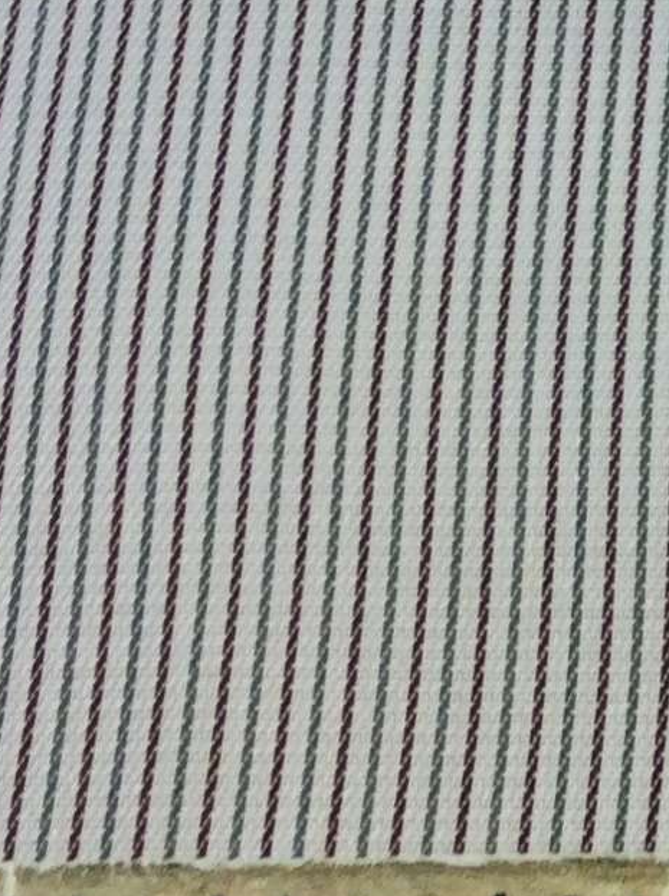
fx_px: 3412
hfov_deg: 10.7
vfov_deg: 15.0
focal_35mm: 132
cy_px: 413
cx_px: 1085
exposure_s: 1/40
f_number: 2.4
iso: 40
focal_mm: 3.3
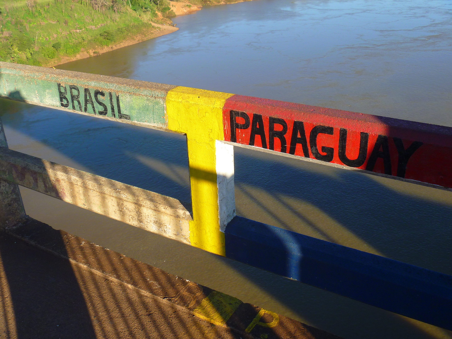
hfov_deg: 52.6
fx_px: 457
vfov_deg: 40.7
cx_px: 226
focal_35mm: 35
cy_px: 170
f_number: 4.5
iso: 100
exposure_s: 1/250
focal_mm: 6.3
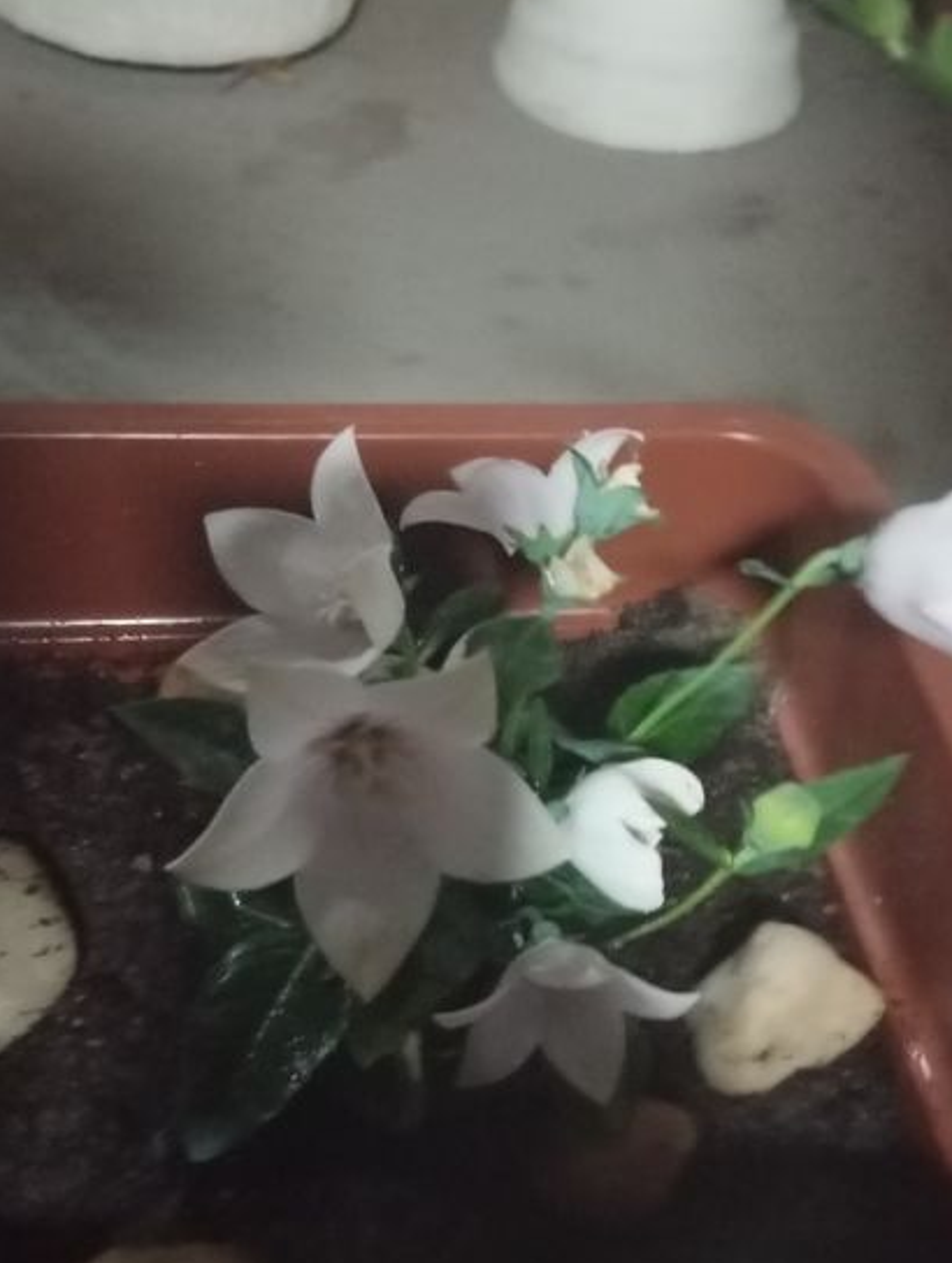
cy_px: 716
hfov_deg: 35.2
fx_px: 1499
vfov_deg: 45.6
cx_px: 539
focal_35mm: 41
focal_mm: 4.22
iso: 12800
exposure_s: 1/13.3
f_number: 1.8
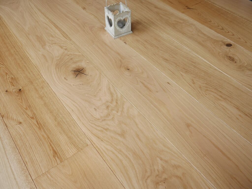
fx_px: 233
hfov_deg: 56.8
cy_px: 94
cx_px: 126
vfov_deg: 44.2
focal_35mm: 32
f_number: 3.6
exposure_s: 1/80
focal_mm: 16
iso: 200
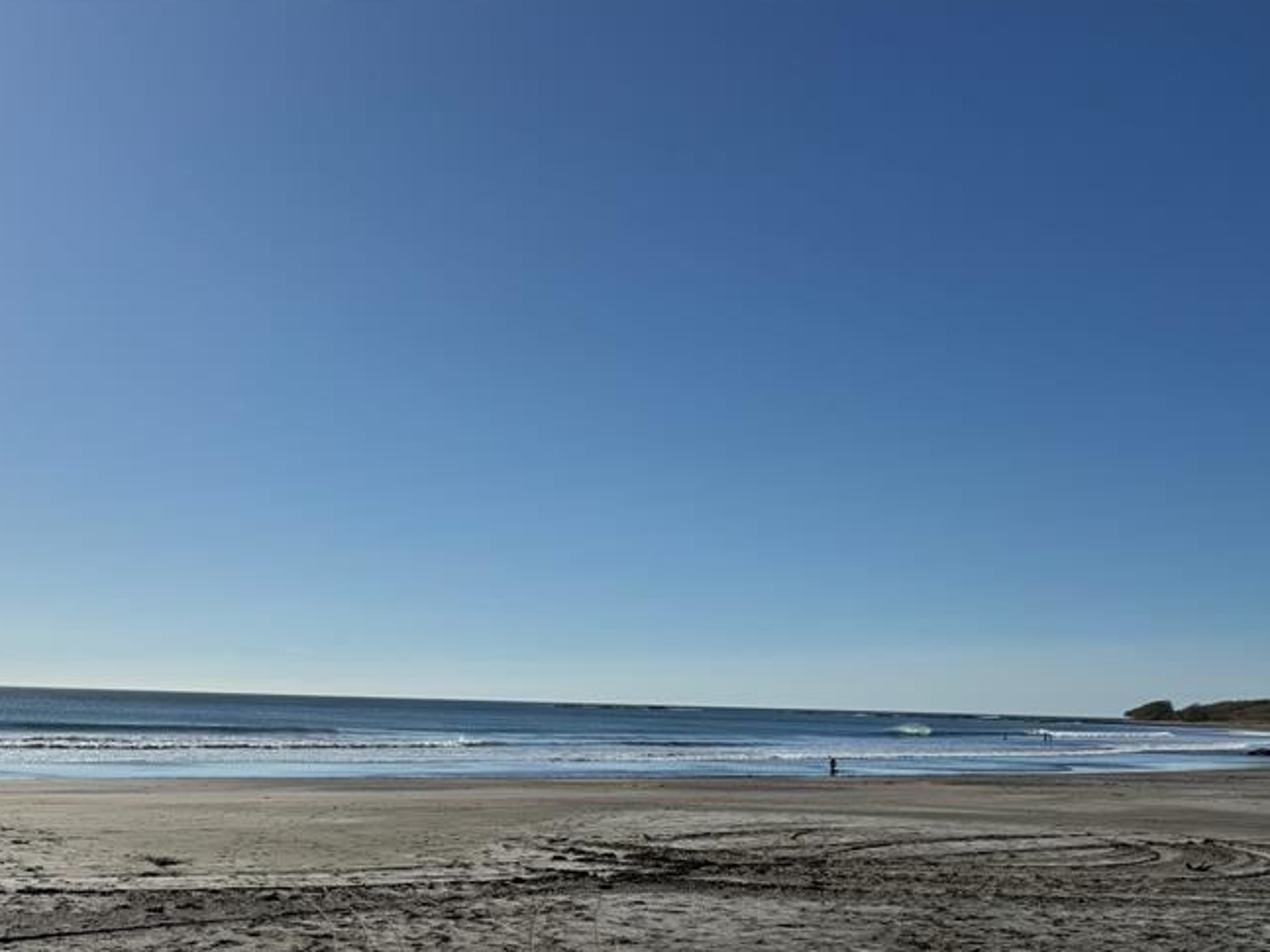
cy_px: 740
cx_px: 334
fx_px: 1394
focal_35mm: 38
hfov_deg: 47.4
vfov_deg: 36.6
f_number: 1.78
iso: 80
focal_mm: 6.76
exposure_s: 1/11905
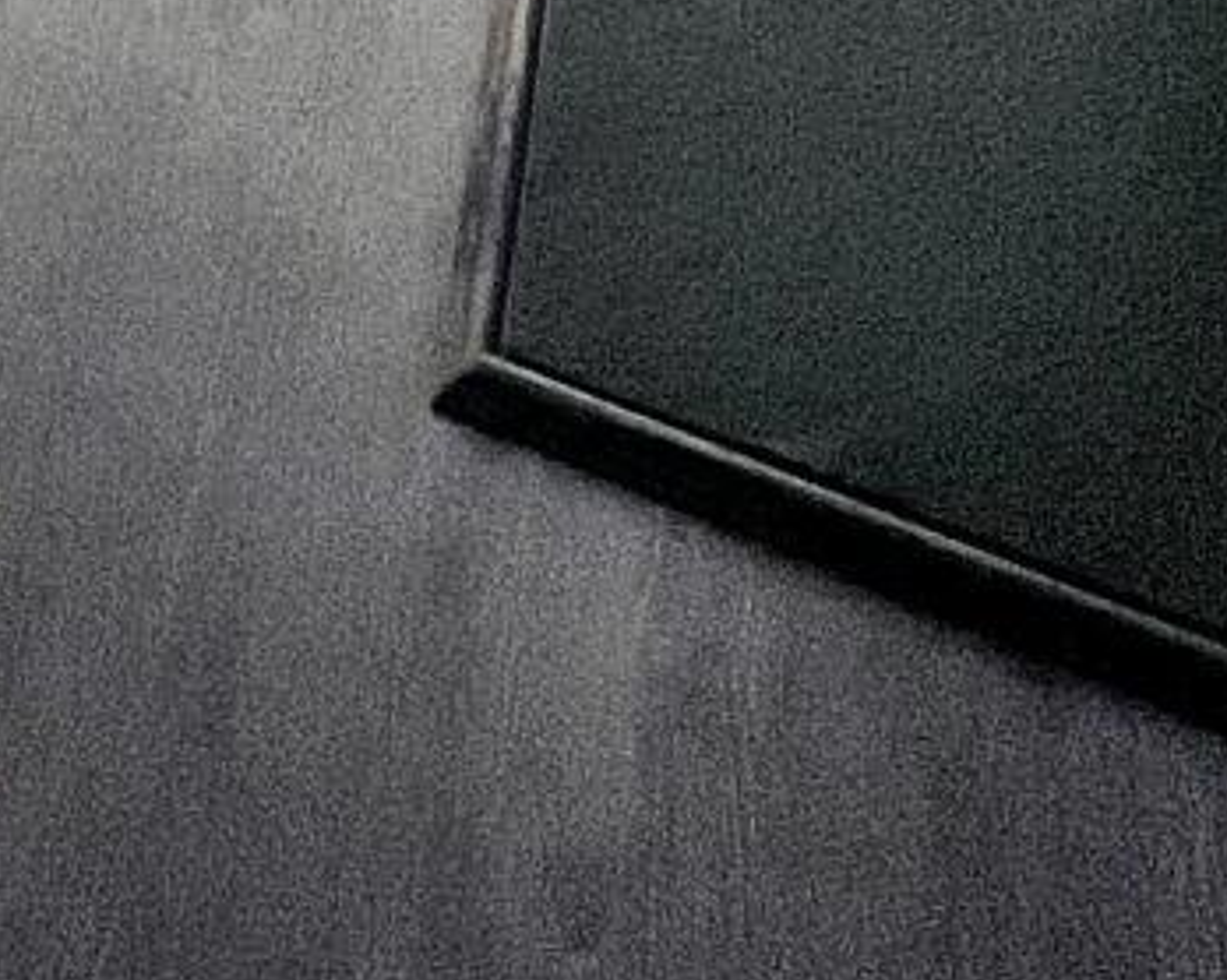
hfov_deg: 22.1
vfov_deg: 11.8
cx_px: -561
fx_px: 2649
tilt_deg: -9.9
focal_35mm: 73
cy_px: -1889
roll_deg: +1.8
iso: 250
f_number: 1.8
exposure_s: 1/60
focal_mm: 1.57
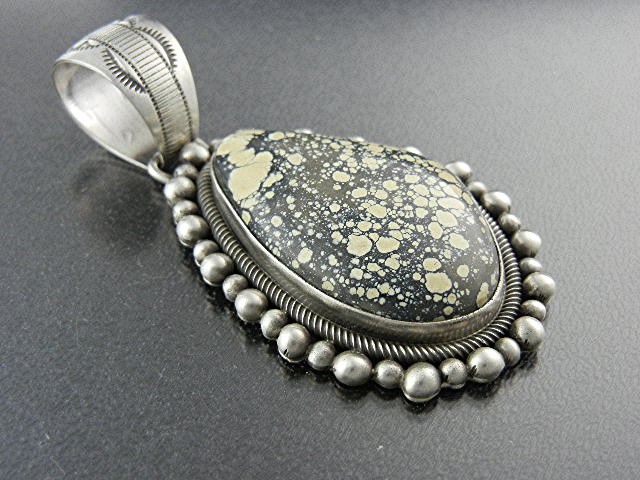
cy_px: 240
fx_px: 1091
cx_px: 320
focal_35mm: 59
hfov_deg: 32.7
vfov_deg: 24.8
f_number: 4
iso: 400
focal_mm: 10.6
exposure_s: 1/26
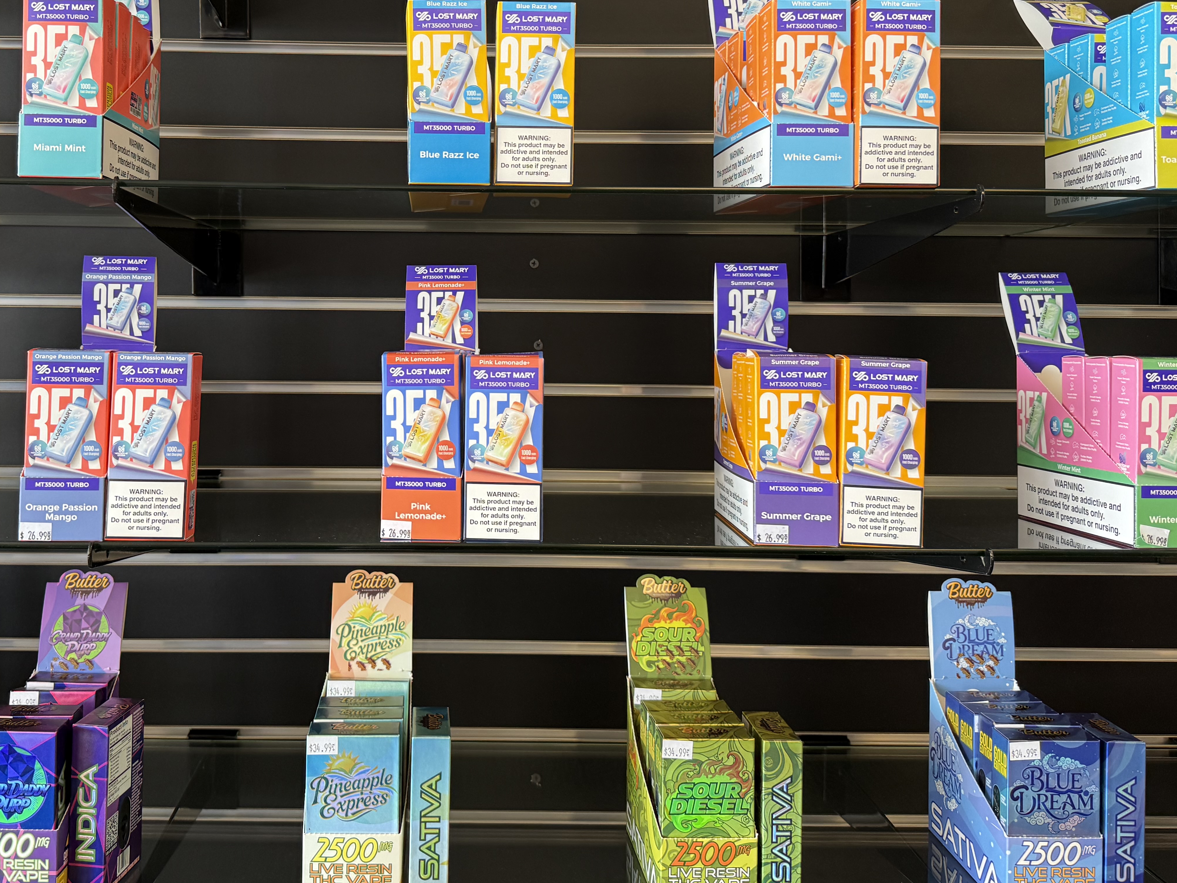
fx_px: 1156
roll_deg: -0.6
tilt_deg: +0.4
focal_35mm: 34
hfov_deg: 53.5
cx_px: 462
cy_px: 298
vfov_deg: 41.3
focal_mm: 6.76
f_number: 1.78
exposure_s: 1/120
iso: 200
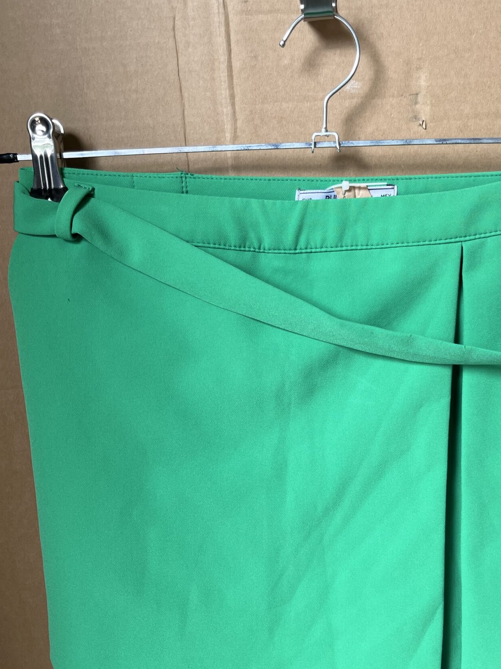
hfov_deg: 35.6
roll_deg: +3.0
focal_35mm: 40
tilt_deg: -13.3
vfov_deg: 46.6
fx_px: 772
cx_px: 339
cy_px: 396
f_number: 1.6
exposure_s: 1/122
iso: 40
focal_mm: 5.1
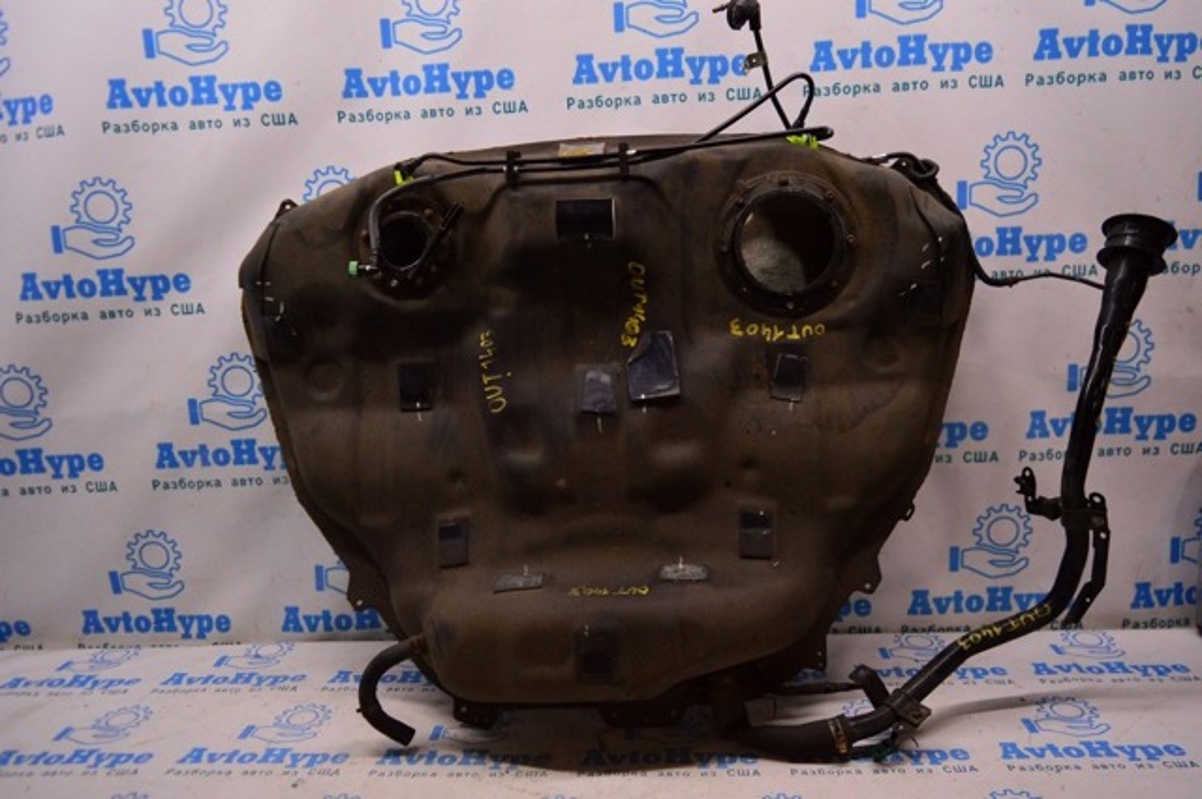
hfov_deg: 67.4
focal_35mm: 27
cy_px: 400
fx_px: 900
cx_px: 601
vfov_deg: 47.8
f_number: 4
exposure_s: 1/400
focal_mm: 18
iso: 1600
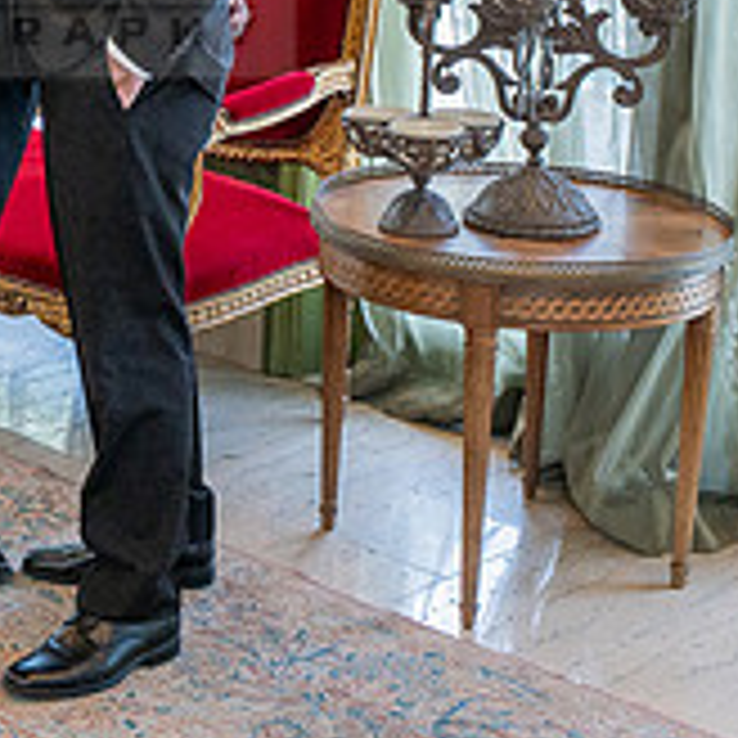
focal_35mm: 91
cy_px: -9
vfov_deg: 18.6
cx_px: 97
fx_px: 2195
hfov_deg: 18.8
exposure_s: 1/200
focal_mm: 24
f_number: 3.5
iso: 500
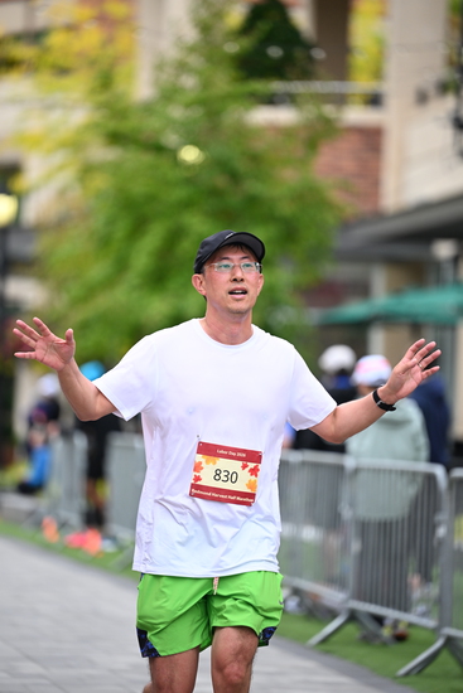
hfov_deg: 7.4
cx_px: 232
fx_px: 3566
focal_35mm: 185
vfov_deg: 11.1
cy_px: 346
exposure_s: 1/2000
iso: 640
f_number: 2.8
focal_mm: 185
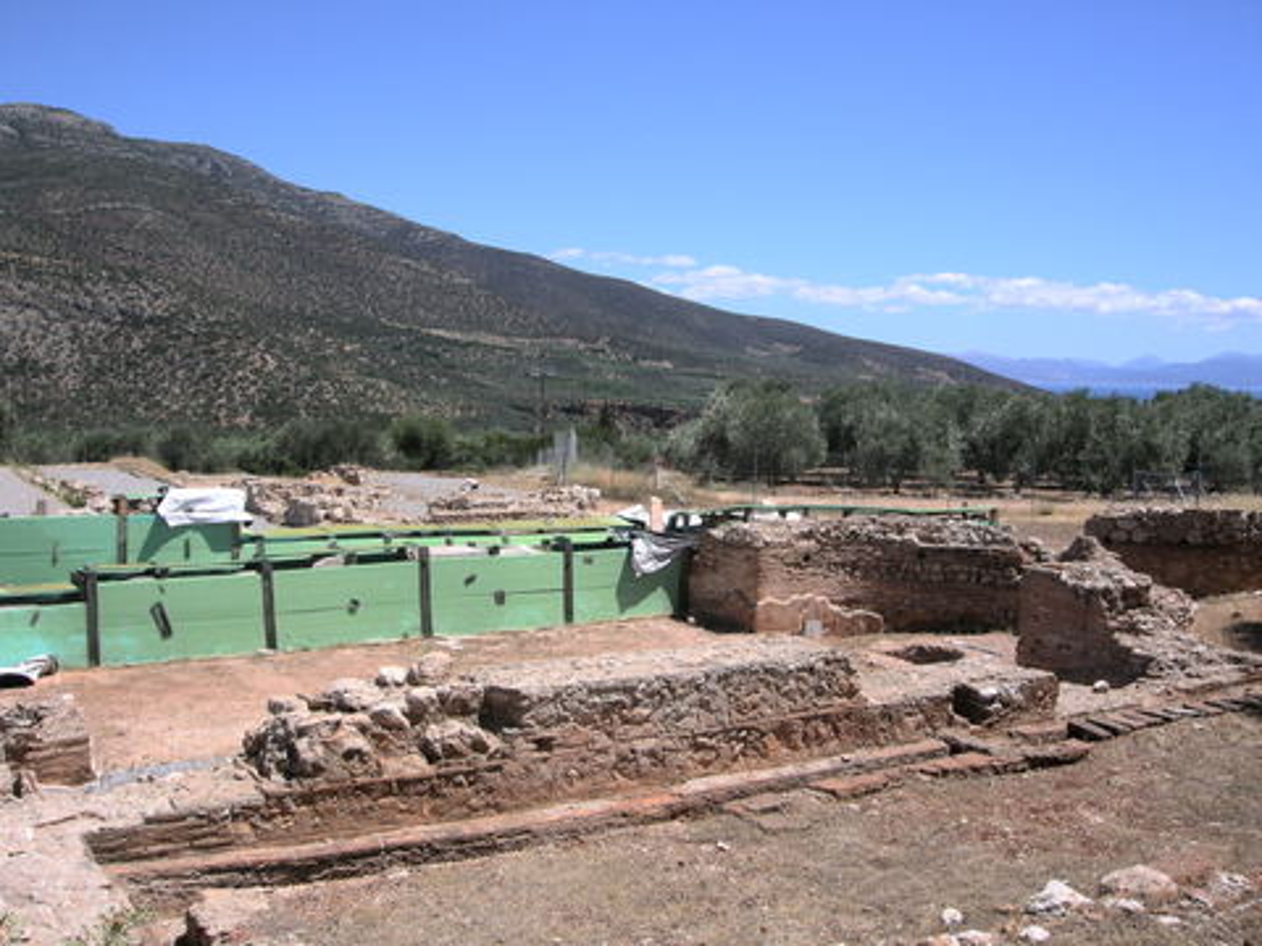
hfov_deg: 51.4
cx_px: 631
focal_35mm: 36
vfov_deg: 39.7
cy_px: 473
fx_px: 1312
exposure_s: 1/296
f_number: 5.4
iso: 64
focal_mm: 7.5
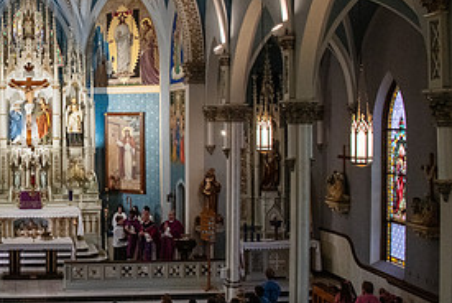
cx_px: 44
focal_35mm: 59
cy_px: 105
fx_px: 742
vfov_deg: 23.0
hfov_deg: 32.2
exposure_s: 1/160
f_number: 10
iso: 4000
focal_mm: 28
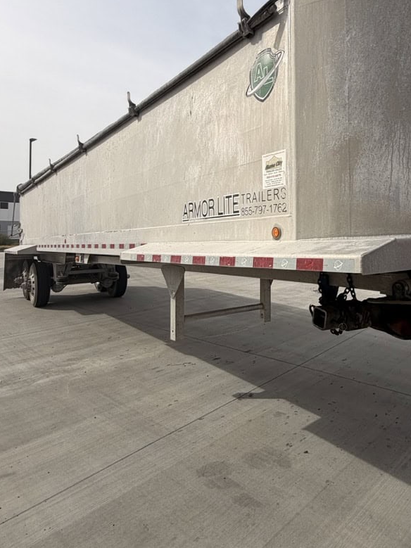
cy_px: 234
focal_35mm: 23
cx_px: 300
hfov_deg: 56.4
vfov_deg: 73.5
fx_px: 364
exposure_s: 1/1235
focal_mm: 2.2
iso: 20
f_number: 2.2
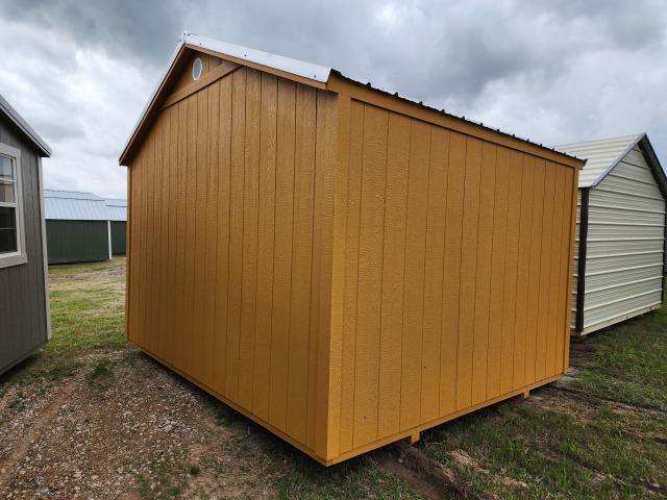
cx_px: 334
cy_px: 250
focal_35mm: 23
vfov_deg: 58.9
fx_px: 443
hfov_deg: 73.9
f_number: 1.8
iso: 12
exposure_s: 1/848
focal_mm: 6.4
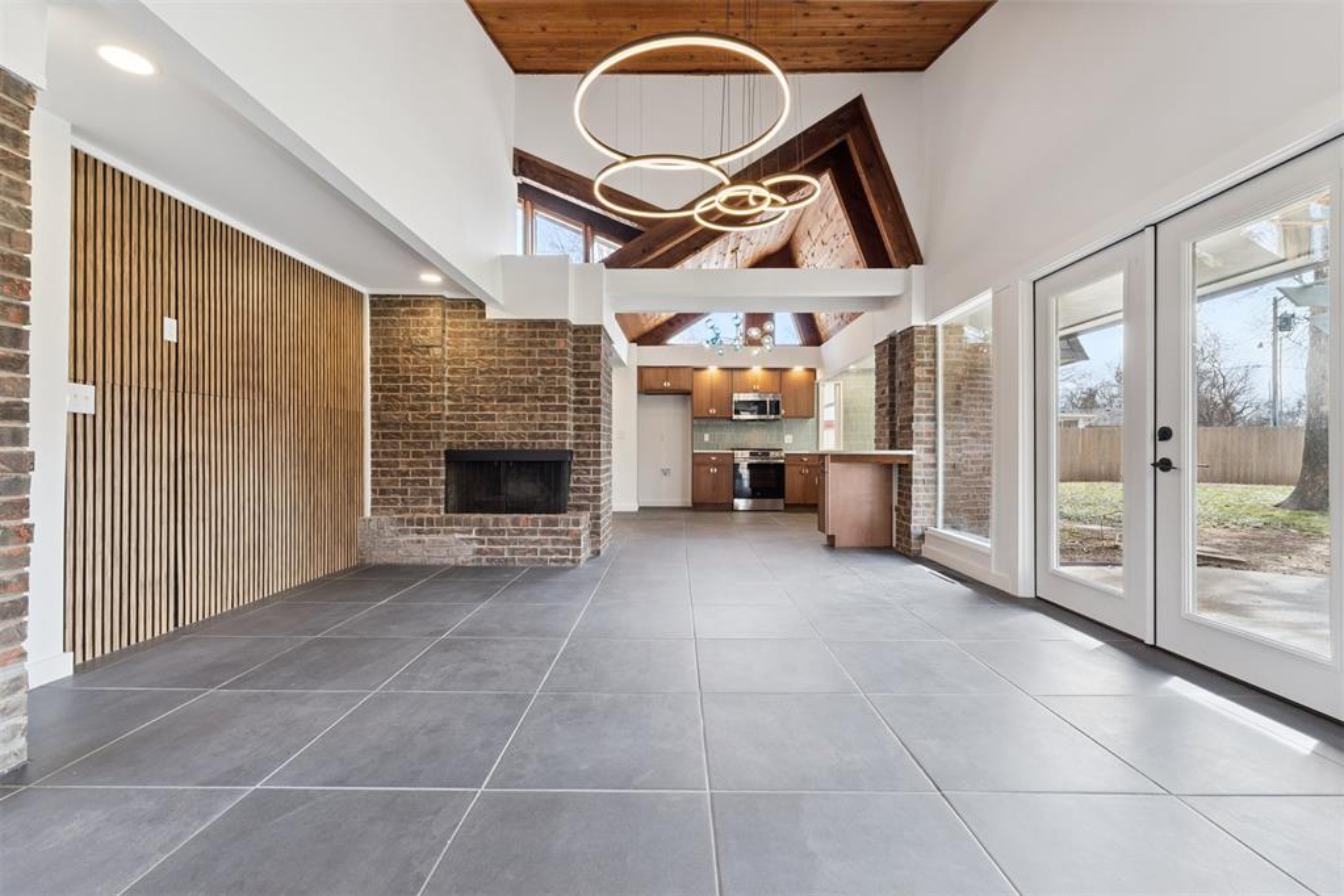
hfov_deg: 100.4
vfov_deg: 77.3
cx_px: 672
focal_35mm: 15
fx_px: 560
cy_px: 448
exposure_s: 1/20
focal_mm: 10
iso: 100
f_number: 8
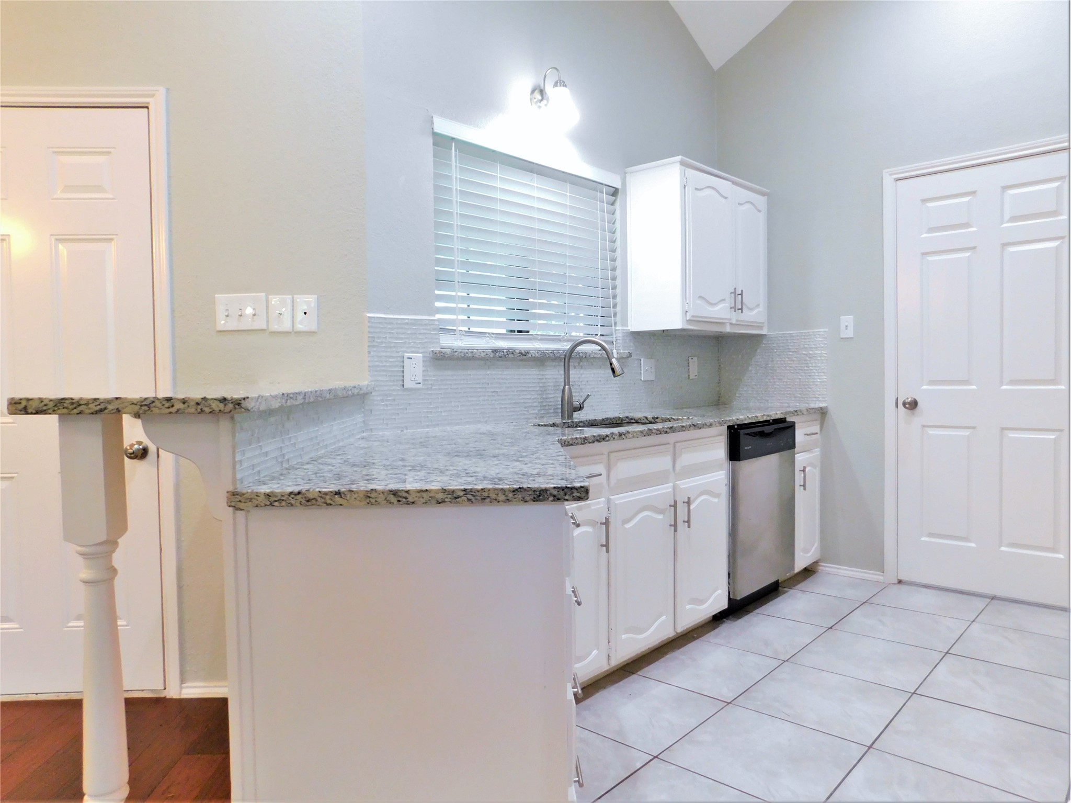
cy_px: 402
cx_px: 536
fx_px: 711
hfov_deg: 73.9
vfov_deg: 58.9
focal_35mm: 23
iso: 400
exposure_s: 1/25
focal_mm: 4
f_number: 3
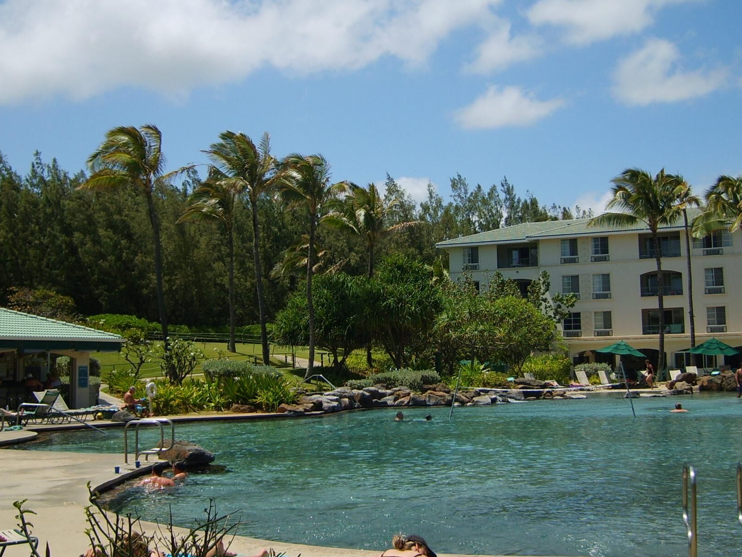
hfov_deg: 42.9
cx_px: 381
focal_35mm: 44
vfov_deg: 32.8
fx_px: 943
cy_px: 232
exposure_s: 1/250
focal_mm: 5.8
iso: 50
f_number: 7.1
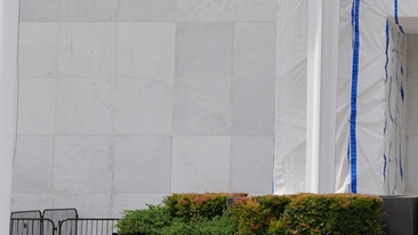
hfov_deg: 10.3
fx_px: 2195
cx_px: 717
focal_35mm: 198
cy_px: -152
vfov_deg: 6.0
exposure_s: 1/800
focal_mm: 38
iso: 200
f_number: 7.1
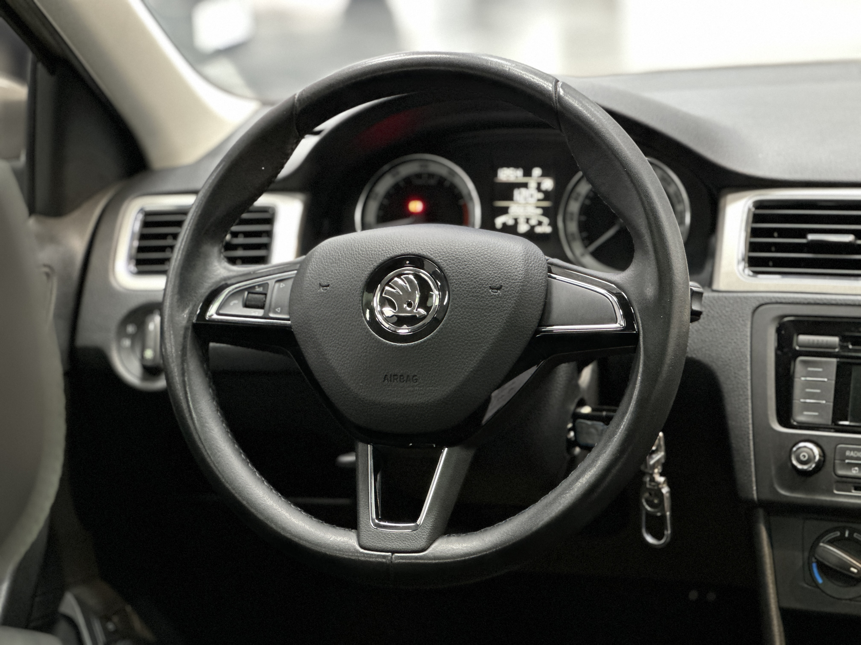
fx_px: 1915
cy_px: 322
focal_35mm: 77
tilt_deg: -14.0
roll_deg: +4.1
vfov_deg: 19.1
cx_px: 430
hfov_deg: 25.3
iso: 400
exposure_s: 1/14
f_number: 2.8
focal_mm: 9
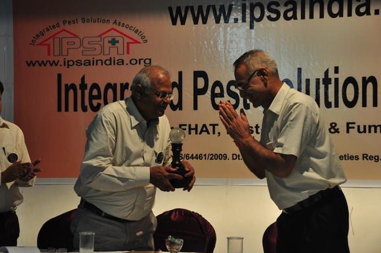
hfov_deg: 26.7
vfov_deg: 17.9
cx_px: 190
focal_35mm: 76
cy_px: 126
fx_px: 804
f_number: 5
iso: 800
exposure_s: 1/125
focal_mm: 50
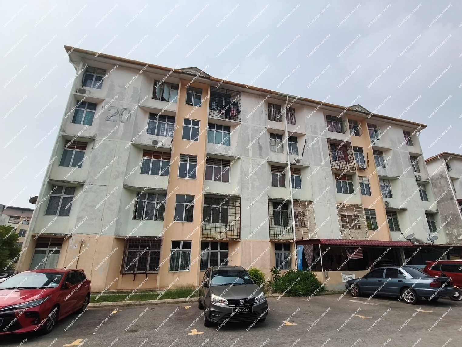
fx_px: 200
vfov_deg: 81.7
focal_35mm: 15
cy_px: 174
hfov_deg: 98.2
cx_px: 231
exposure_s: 1/4487
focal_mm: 1.67
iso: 50
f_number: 2.2
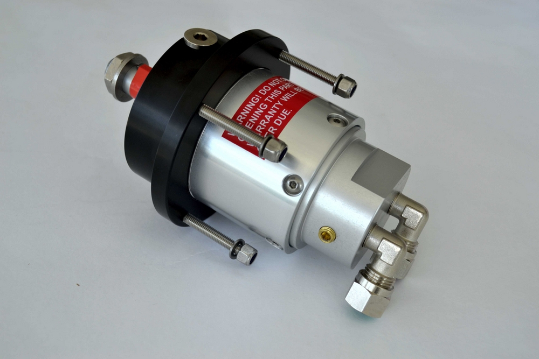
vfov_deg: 31.9
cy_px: 180
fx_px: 629
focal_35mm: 42
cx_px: 270
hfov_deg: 46.4
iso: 100
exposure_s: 1/80
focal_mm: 28
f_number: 6.3
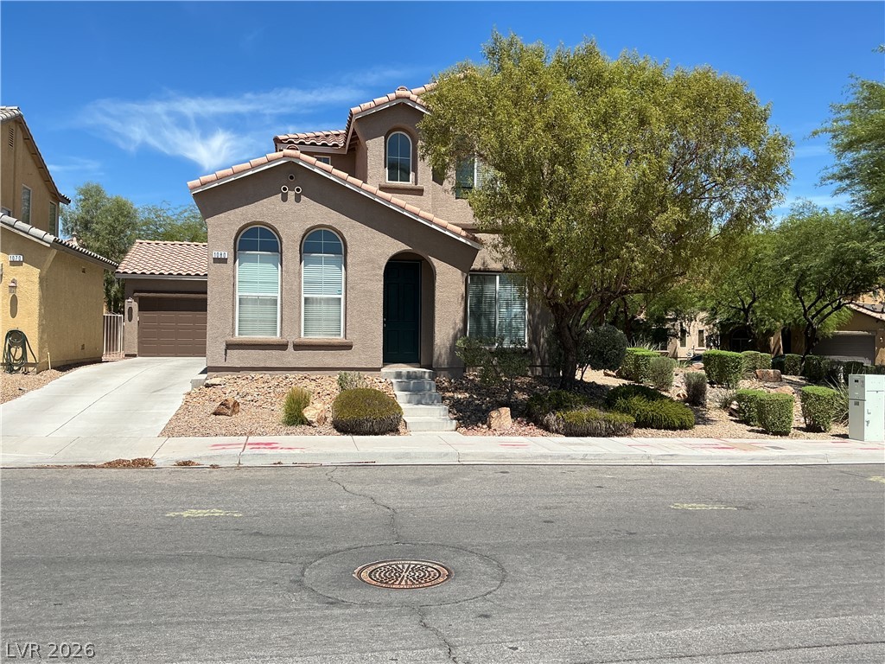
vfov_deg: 48.2
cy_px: 332
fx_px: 741
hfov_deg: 61.7
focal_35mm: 29
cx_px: 442
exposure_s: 1/1626
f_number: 1.8
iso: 25
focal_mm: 3
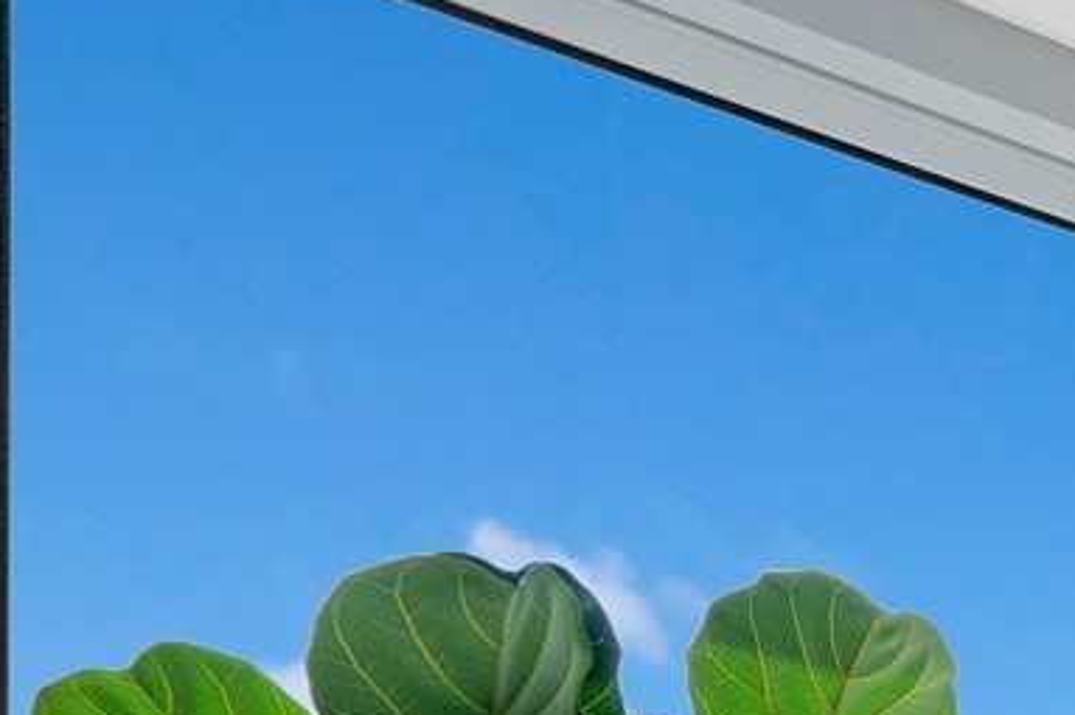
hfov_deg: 17.2
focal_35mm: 62
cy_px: 1555
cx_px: 2352
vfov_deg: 15.6
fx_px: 1851
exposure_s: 1/100
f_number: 8
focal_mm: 14
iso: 100
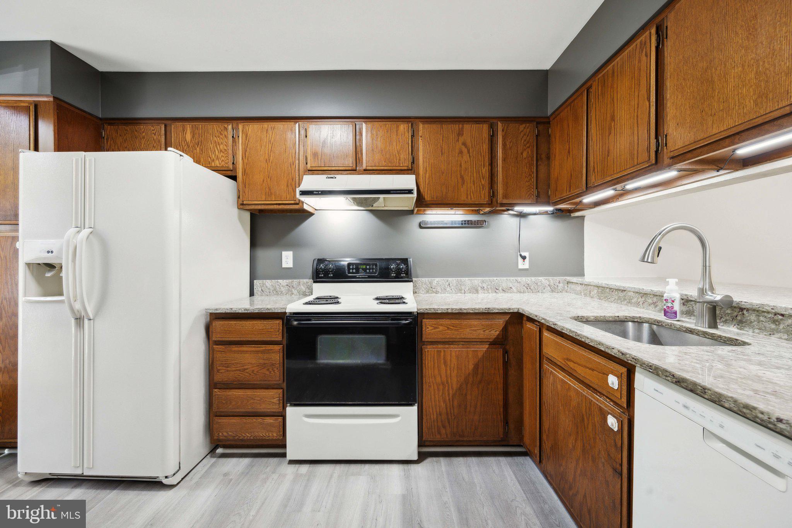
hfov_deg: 104.3
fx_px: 308
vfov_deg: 81.2
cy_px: 264
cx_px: 396
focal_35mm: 14
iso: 400
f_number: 7.1
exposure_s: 1/5
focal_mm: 14
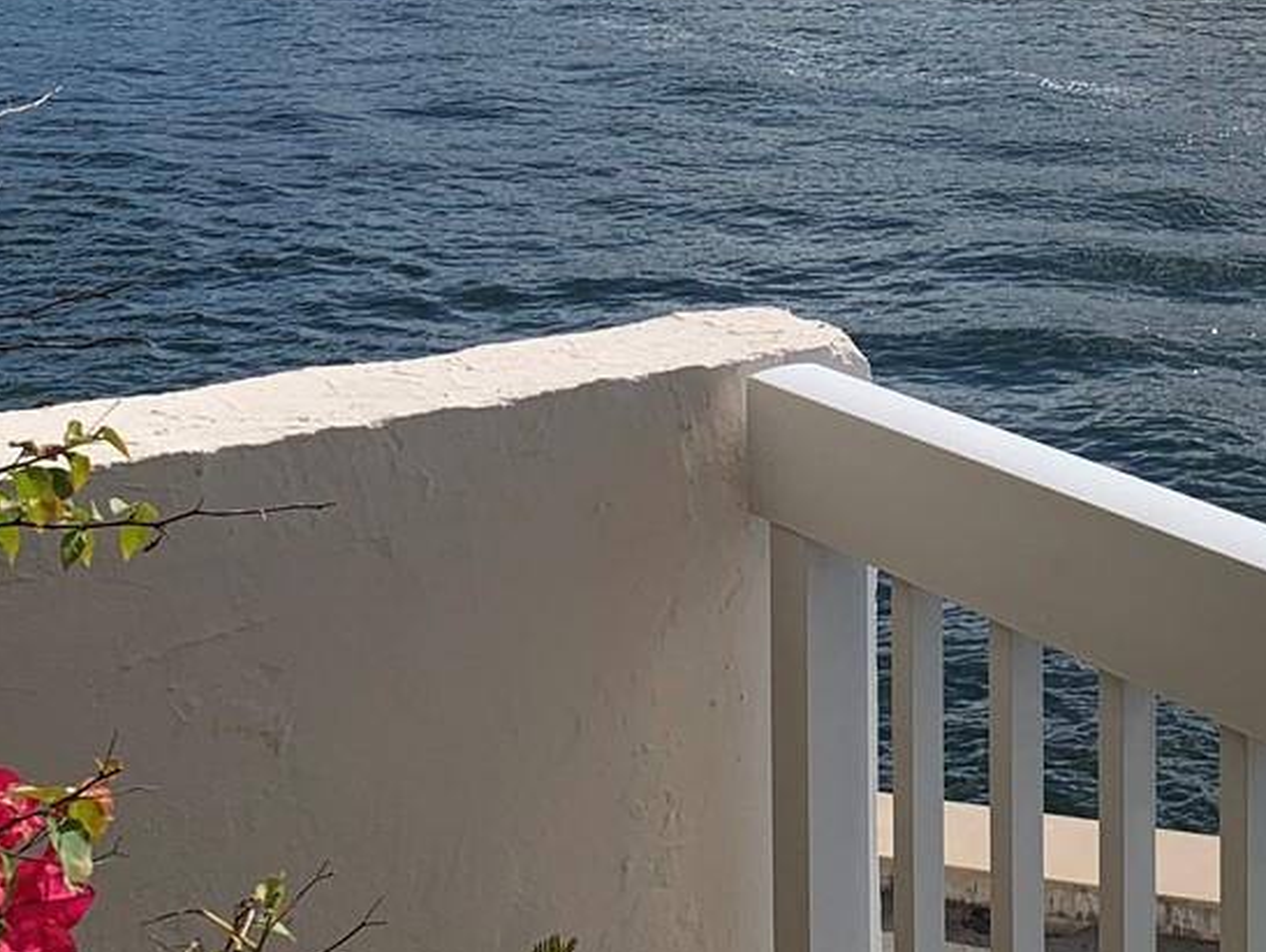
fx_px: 2781
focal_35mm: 76
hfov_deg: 25.1
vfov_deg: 18.7
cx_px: 1055
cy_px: -90
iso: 25
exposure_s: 1/6897
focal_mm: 4.25
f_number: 1.8
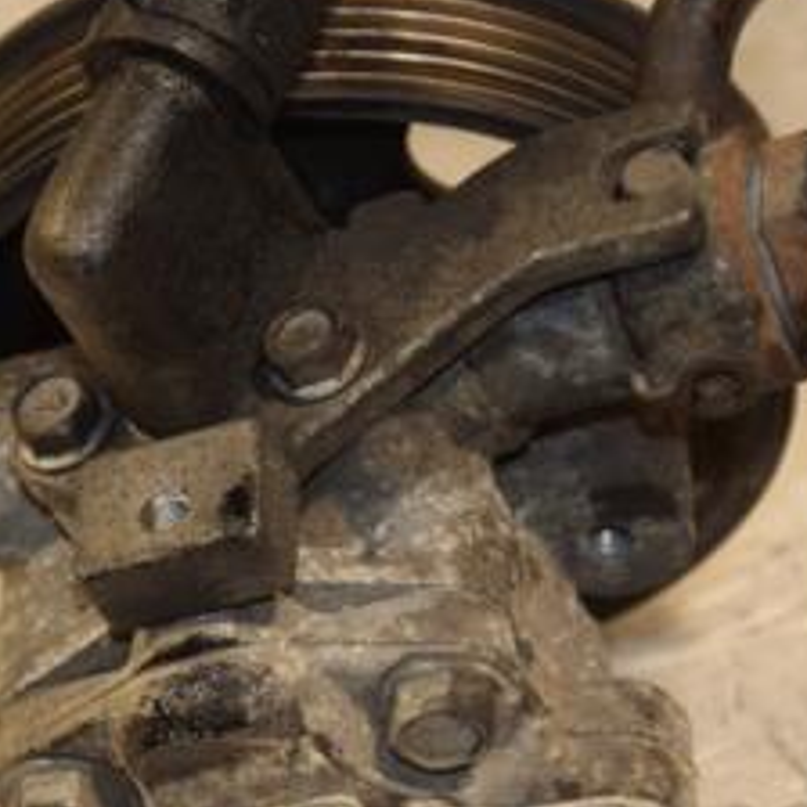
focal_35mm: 273
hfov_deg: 6.4
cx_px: 213
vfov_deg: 6.4
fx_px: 7201
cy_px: 378
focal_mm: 80
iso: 800
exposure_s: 1/200
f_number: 5.3
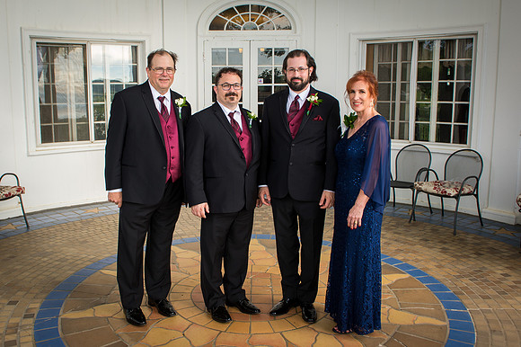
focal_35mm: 33
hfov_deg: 57.2
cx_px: 236
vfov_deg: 40.0
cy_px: 161
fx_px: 477
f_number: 4.8
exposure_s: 1/250
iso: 400
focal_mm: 24
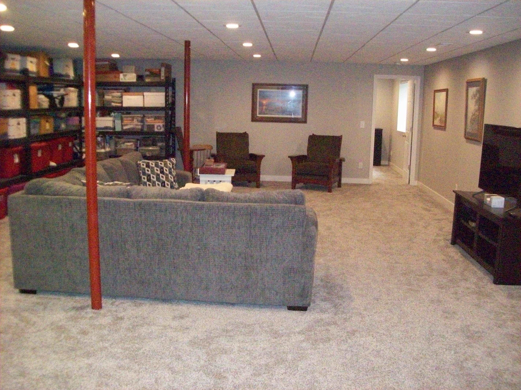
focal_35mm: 36
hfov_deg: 51.4
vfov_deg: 39.6
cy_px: 195
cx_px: 260
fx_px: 542
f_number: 2.7
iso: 800
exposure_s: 1/128
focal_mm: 6
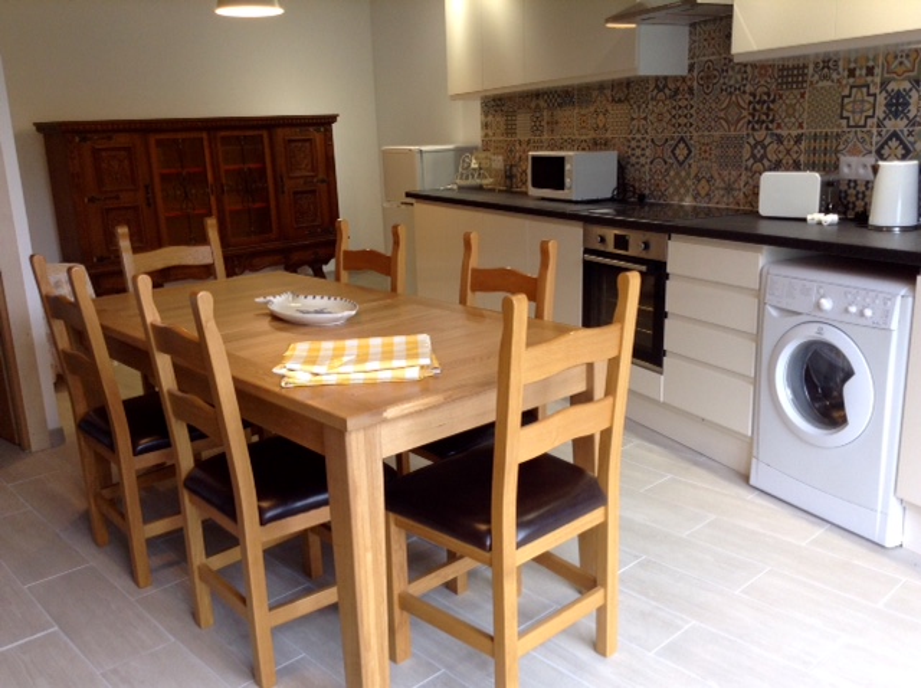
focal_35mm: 33
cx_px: 460
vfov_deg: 42.8
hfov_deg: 55.4
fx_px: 877
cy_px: 344
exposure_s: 1/25
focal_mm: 3.3
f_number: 2.4
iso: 40
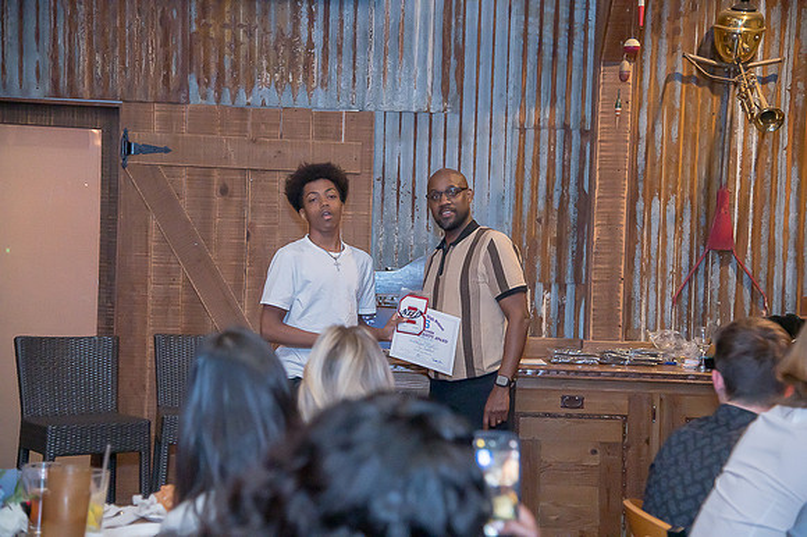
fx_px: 1456
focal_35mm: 65
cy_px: 268
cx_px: 404
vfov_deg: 20.9
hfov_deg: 31.0
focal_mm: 65
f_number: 4
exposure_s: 1/125
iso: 2000
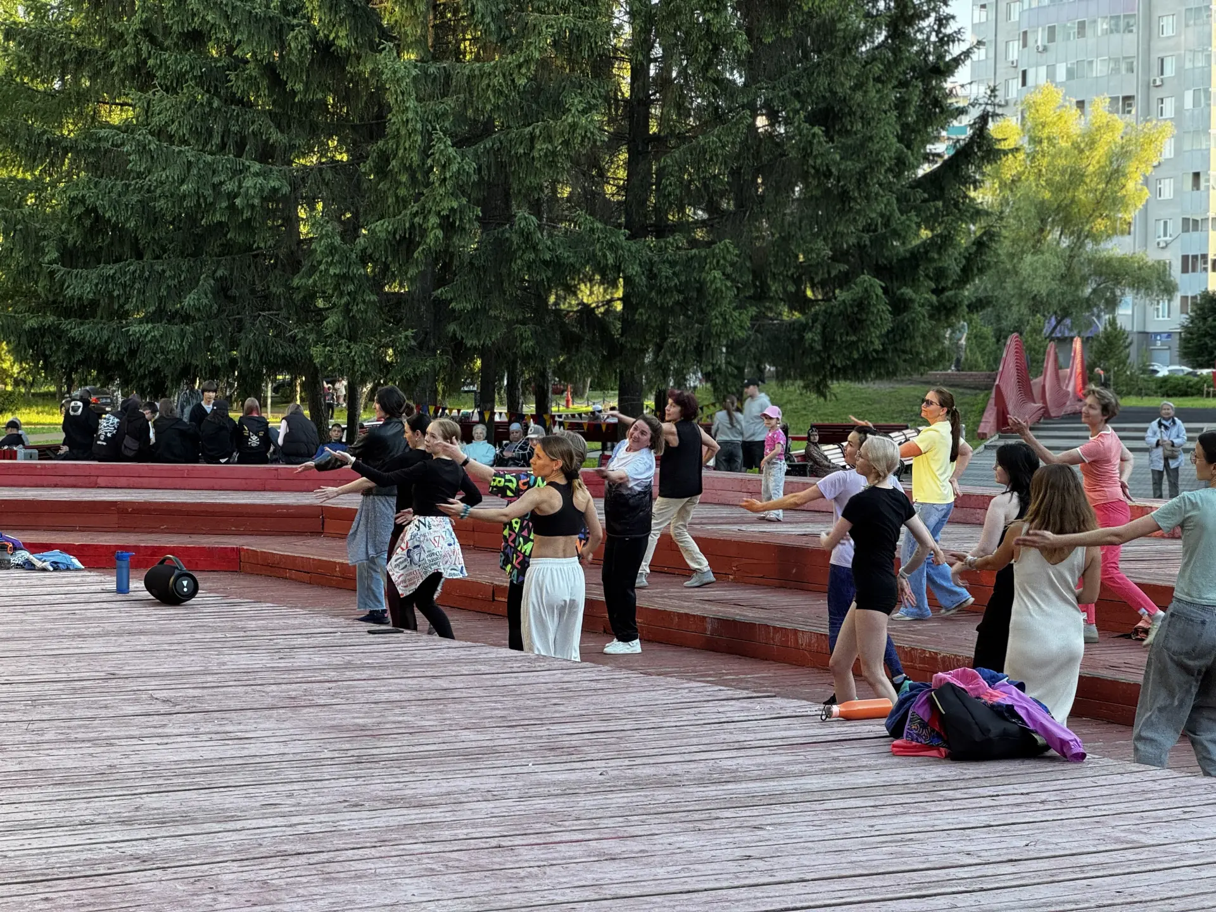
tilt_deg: -0.9
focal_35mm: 77
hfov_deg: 25.3
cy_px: 456
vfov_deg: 19.1
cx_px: 608
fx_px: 2705
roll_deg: -0.7
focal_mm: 9
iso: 100
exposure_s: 1/99
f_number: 2.8
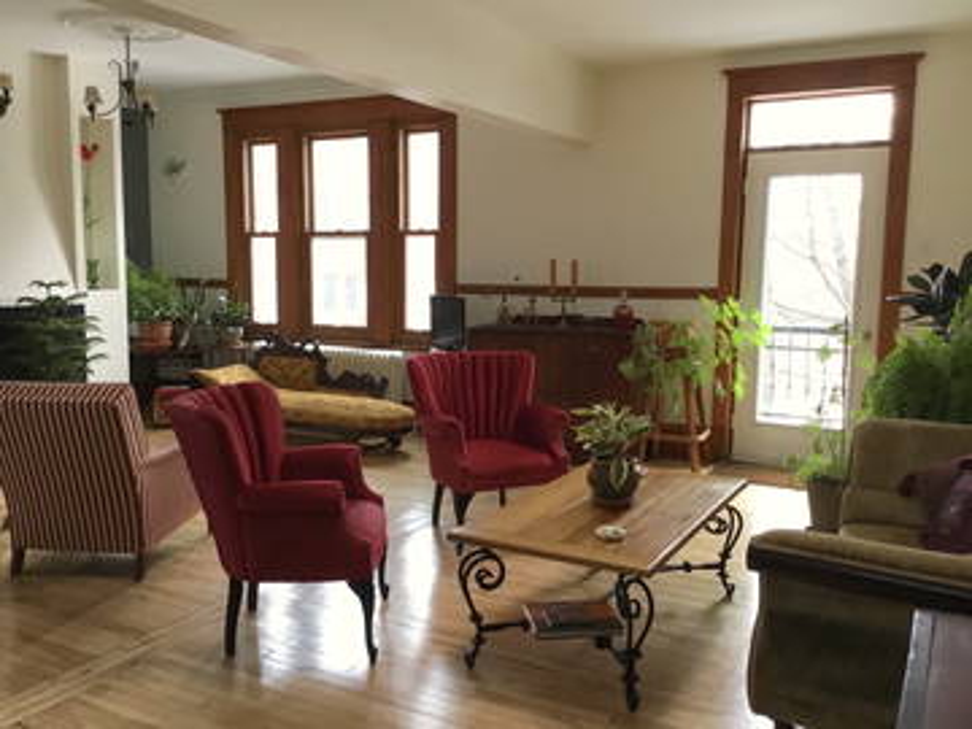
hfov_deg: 58.4
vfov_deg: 45.4
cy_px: 364
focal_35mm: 31
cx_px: 486
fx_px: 870
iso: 25
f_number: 2.4
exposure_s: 1/30
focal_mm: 3.3
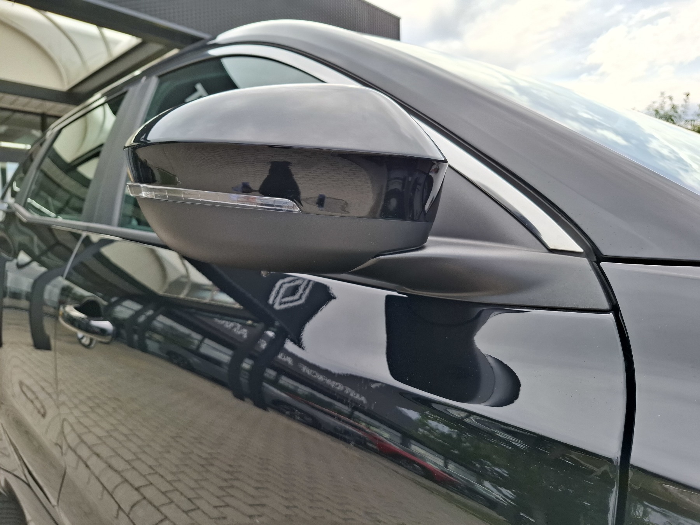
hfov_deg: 73.9
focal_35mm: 23
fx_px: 465
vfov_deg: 58.9
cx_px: 350
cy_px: 262
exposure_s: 1/468
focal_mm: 5.54
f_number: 1.8
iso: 50
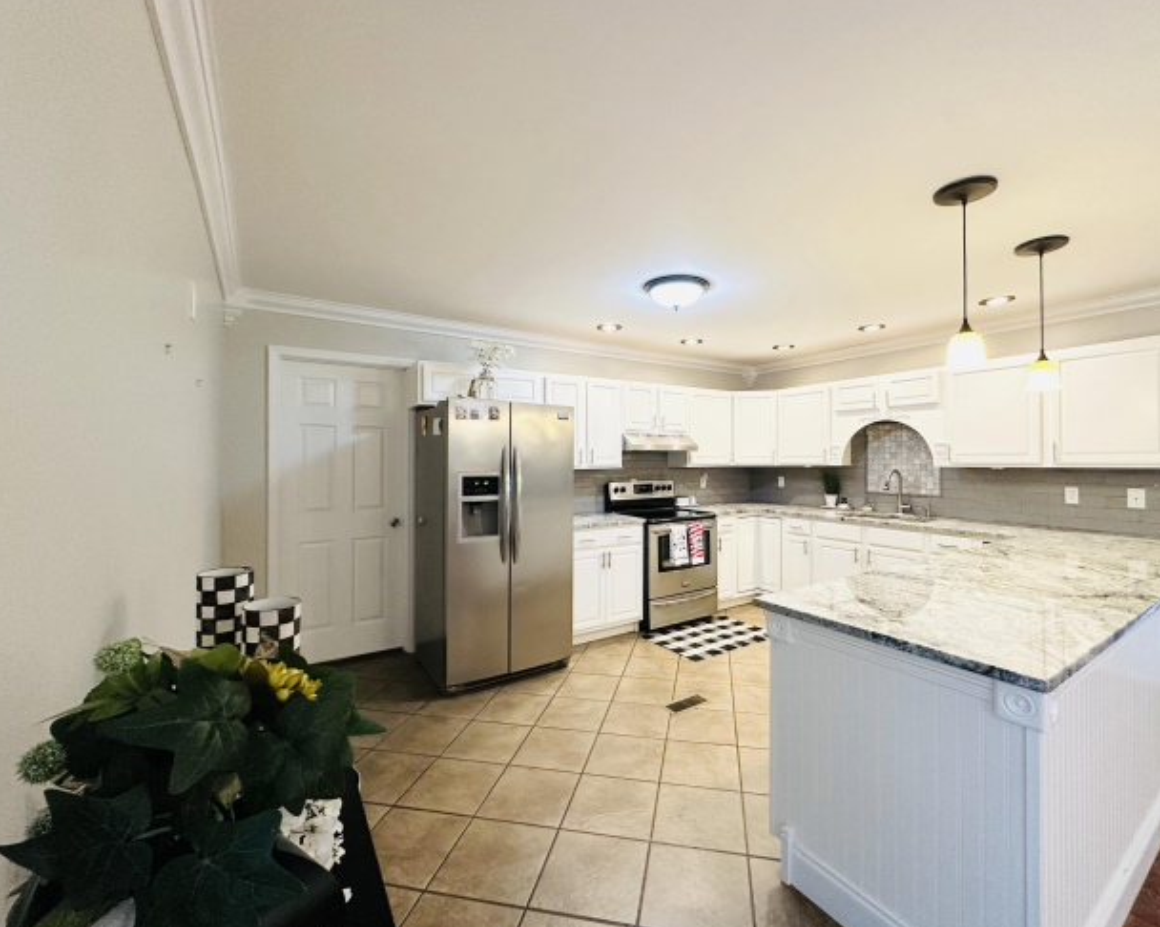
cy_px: 456
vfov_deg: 84.0
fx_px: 515
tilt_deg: -0.2
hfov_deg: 96.7
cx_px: 615
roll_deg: +0.1
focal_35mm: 15
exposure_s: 1/60
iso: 320
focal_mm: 2.22
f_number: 2.2
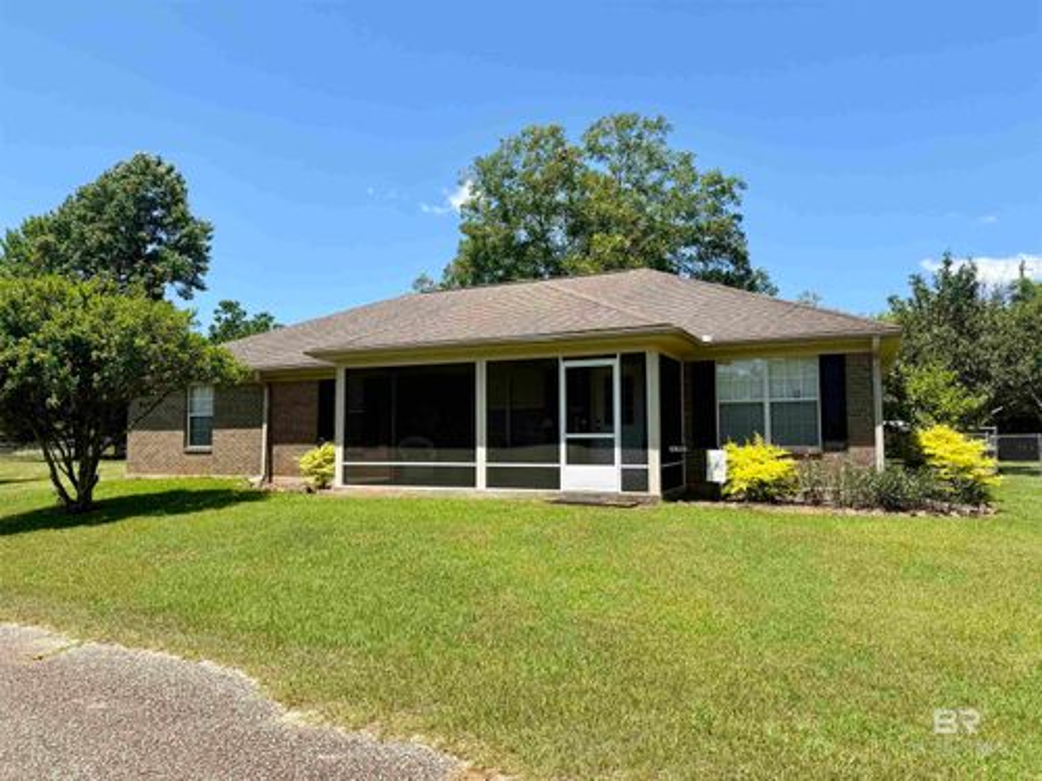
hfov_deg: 71.6
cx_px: 521
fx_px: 722
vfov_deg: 56.8
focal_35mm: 24
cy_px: 390
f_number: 1.78
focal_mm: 6.76
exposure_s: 1/3145
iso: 80
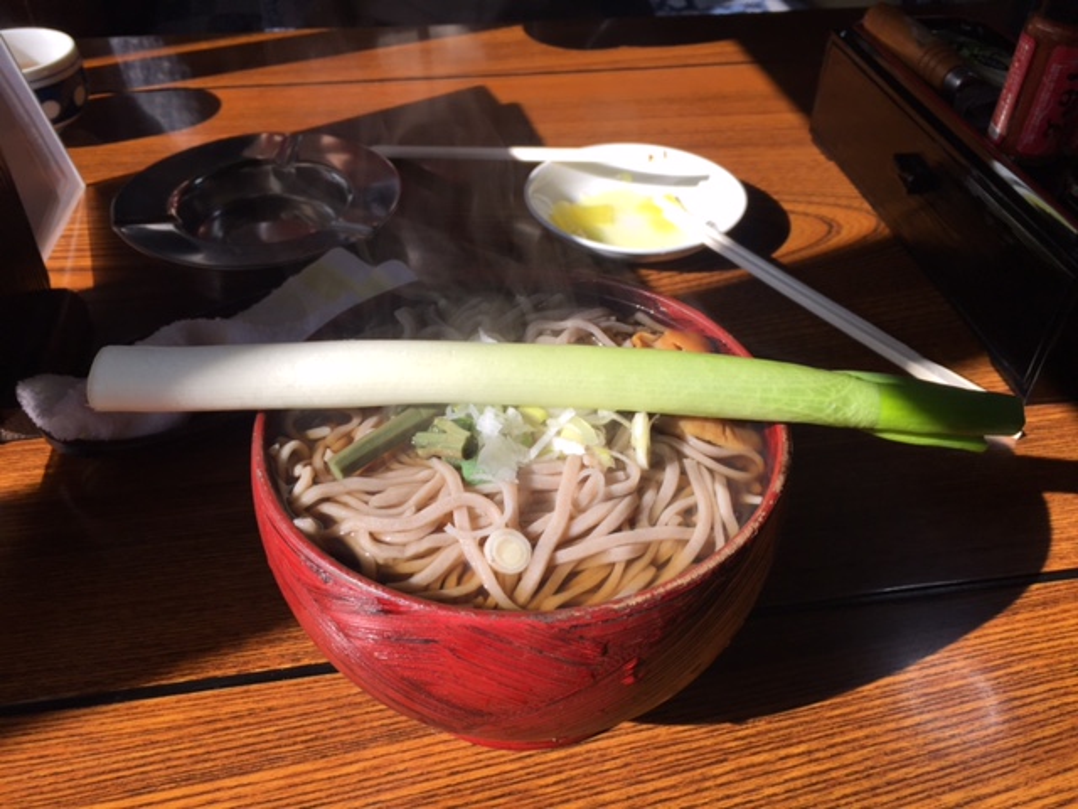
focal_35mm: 29
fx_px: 903
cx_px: 539
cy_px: 404
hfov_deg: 61.7
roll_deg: -2.9
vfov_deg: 48.2
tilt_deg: -40.5
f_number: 2.2
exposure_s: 1/964
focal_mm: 4.15
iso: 32
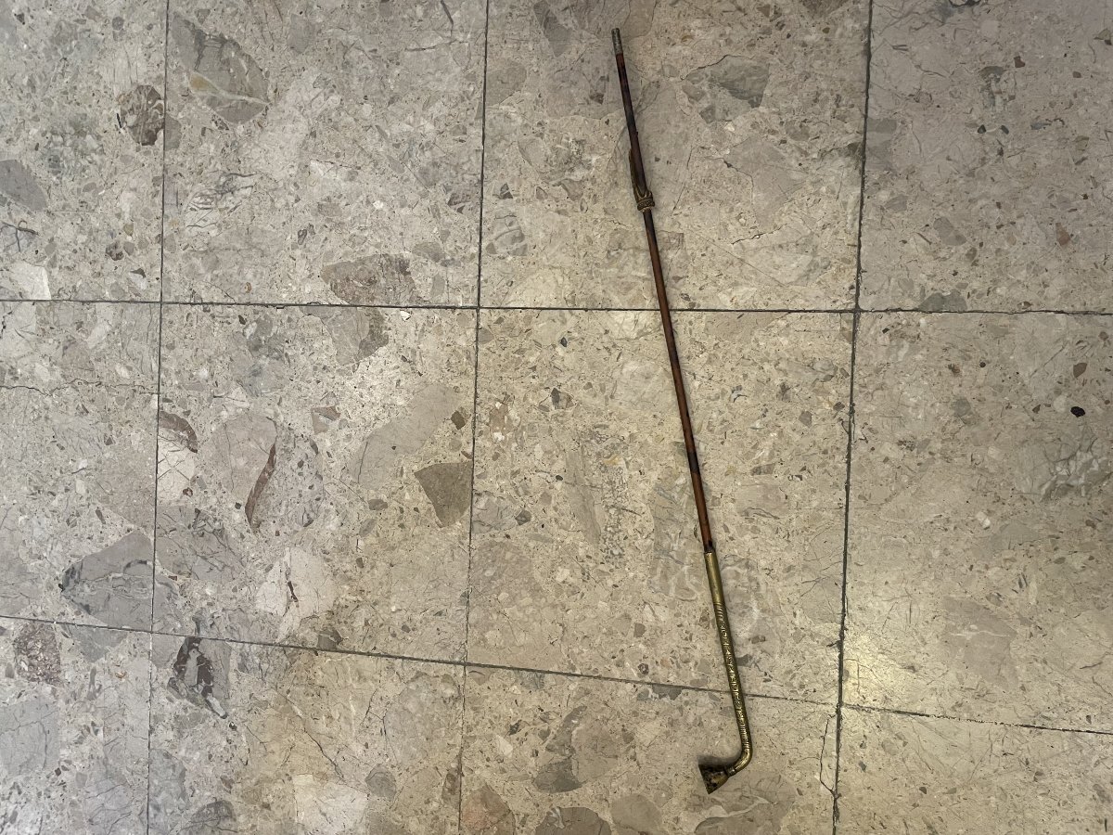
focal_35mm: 26
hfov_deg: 67.3
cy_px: 418
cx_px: 556
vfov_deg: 53.1
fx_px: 836
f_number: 1.6
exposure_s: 1/50
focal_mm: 4.2
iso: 100
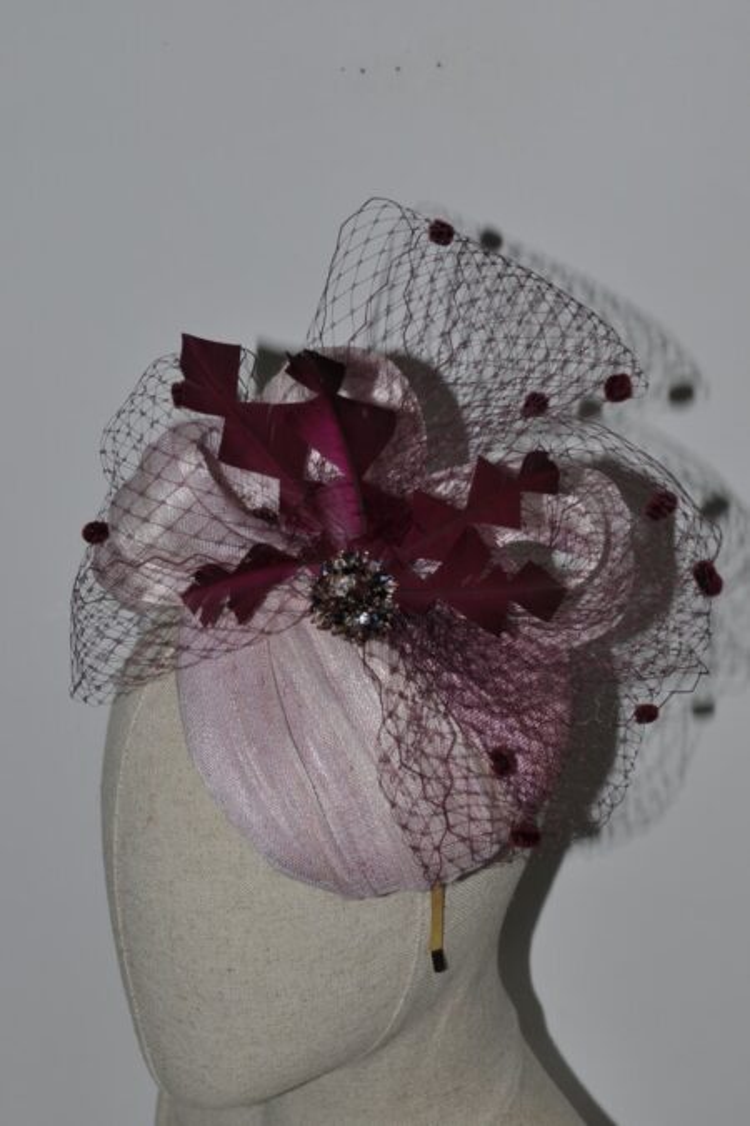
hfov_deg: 25.1
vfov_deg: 36.9
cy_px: 563
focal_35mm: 54
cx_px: 375
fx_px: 1687
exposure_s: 1/60
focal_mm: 36
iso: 200
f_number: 7.1
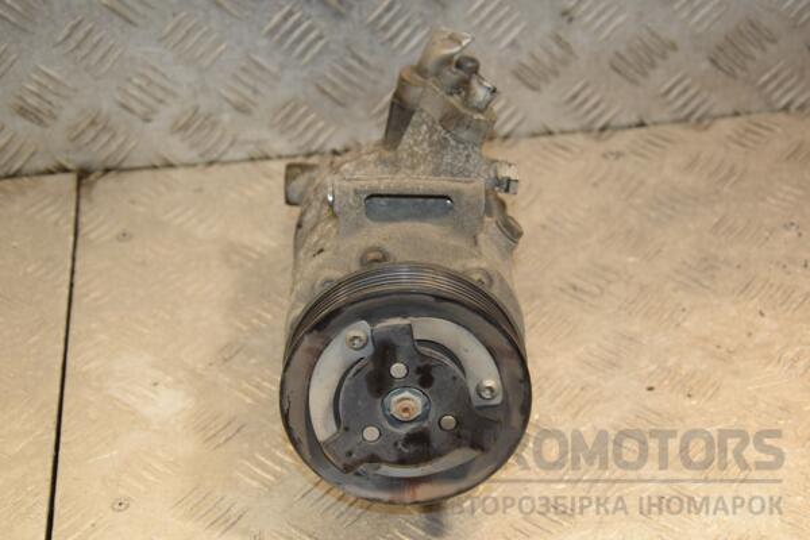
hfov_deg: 27.0
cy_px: 270
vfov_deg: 18.2
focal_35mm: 75
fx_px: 1687
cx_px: 405
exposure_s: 1/200
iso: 800
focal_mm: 50
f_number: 5.6
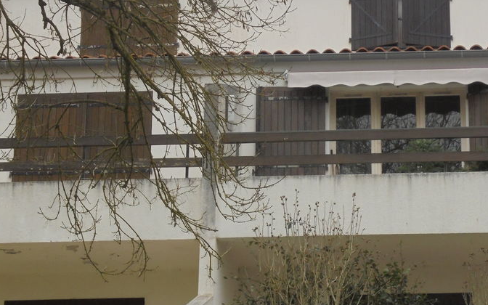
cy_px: 143
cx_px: 354
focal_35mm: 101
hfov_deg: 20.5
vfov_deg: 13.0
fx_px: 1343
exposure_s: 1/320
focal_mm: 11.5
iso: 250
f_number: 5.6
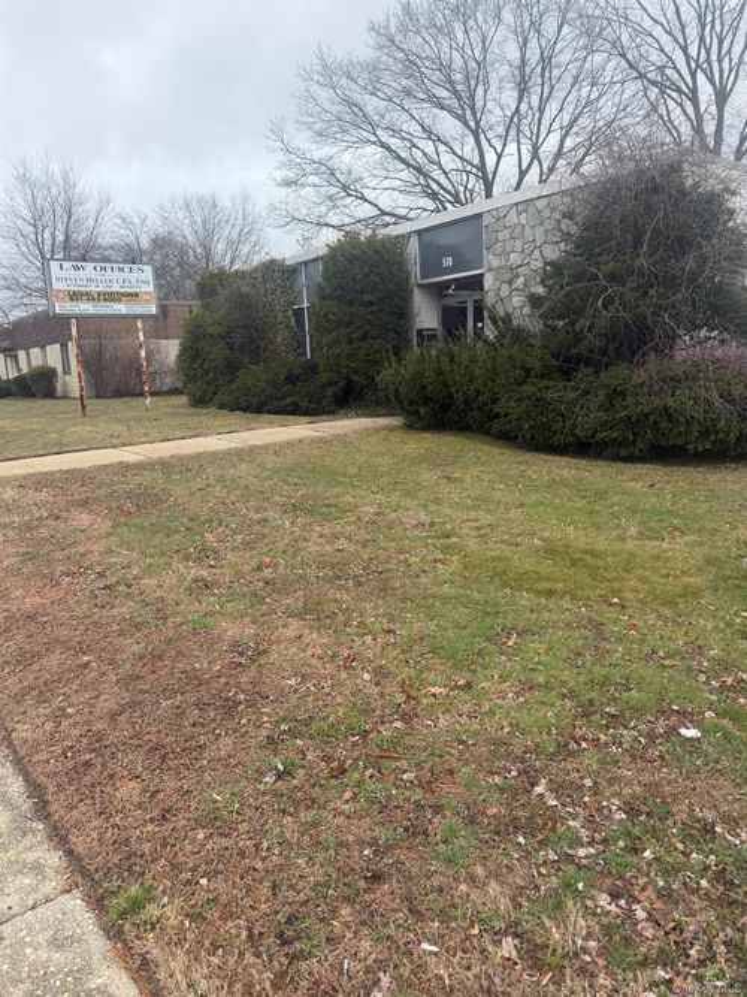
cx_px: 374
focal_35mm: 24
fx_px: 691
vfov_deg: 71.6
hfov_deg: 56.8
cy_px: 498
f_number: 1.78
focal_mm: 6.76
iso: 80
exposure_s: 1/1727
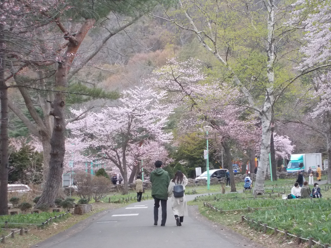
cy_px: 124
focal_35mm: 86
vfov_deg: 17.2
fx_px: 822
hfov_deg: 22.8
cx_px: 166
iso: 500
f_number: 6.3
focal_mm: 15.4
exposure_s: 1/250
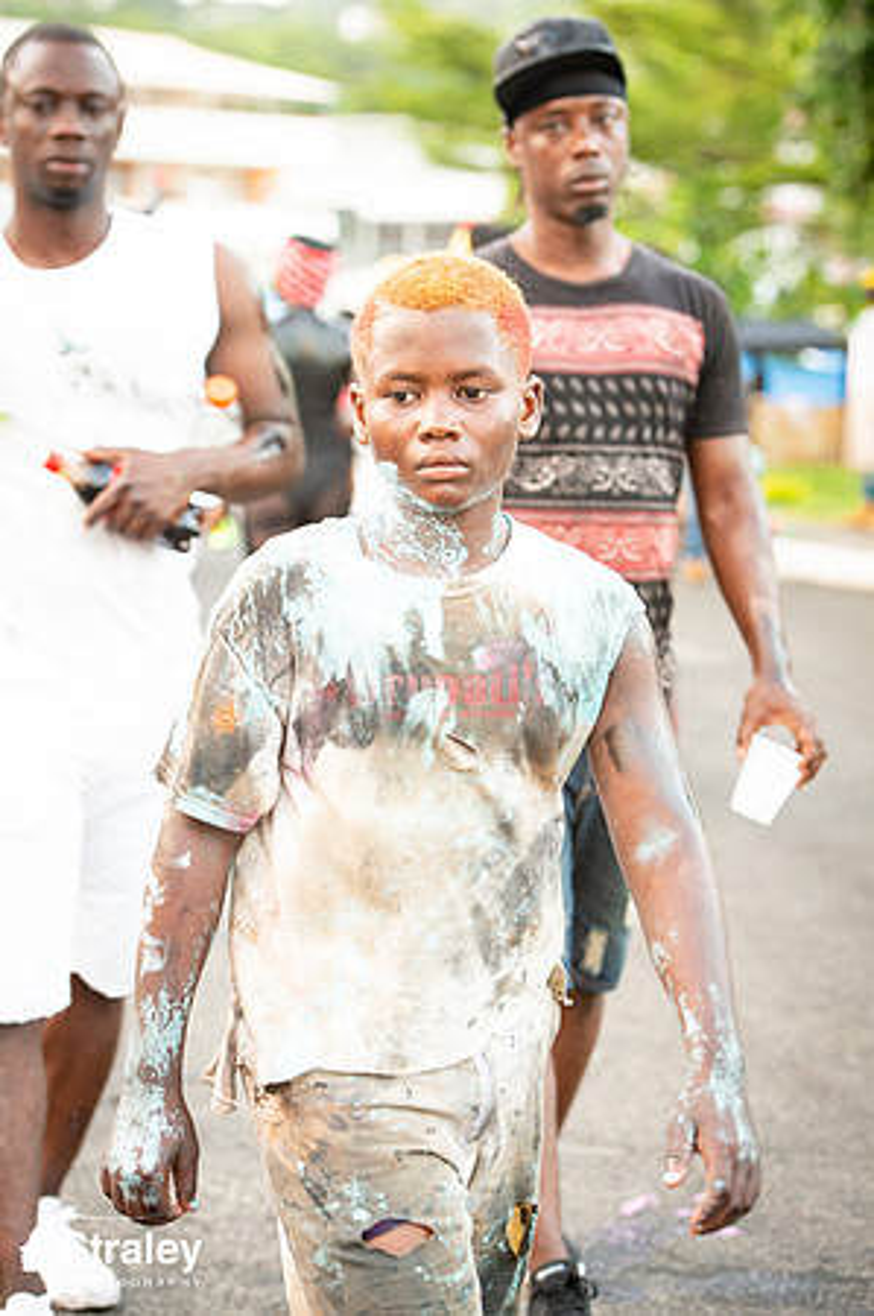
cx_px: 437
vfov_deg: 21.5
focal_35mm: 95
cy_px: 658
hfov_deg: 14.4
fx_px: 3467
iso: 2500
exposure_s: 1/200
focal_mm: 95
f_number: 5
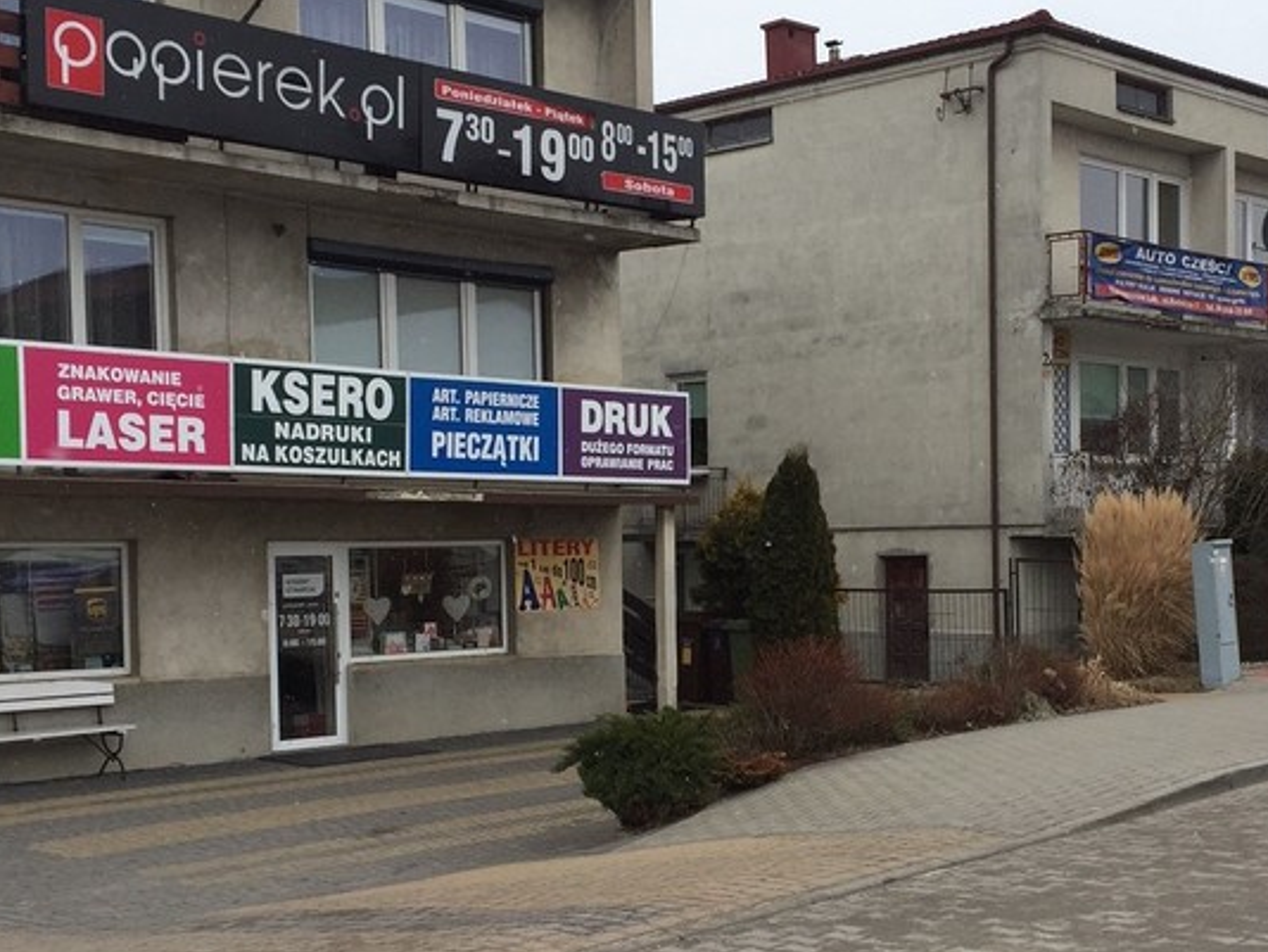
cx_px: 465
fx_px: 1393
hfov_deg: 48.4
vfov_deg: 37.7
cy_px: 500
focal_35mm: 38
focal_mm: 4.15
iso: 32
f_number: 2.2
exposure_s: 1/775
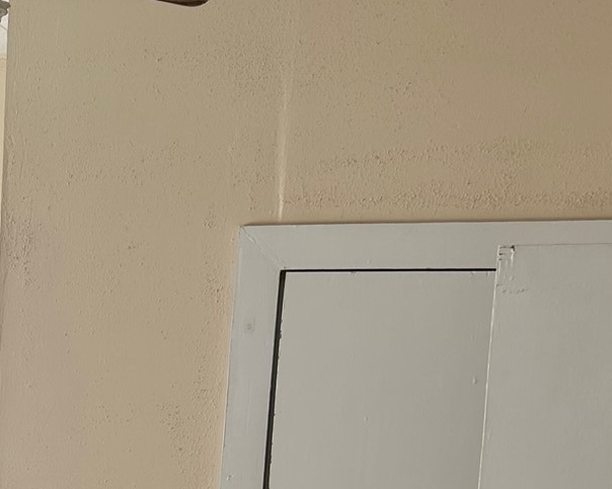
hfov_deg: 20.6
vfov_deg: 16.7
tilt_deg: -9.0
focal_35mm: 86
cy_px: 654
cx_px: -139
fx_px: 1557
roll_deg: -2.2
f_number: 1.5
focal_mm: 5.7
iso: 32
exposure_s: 1/130
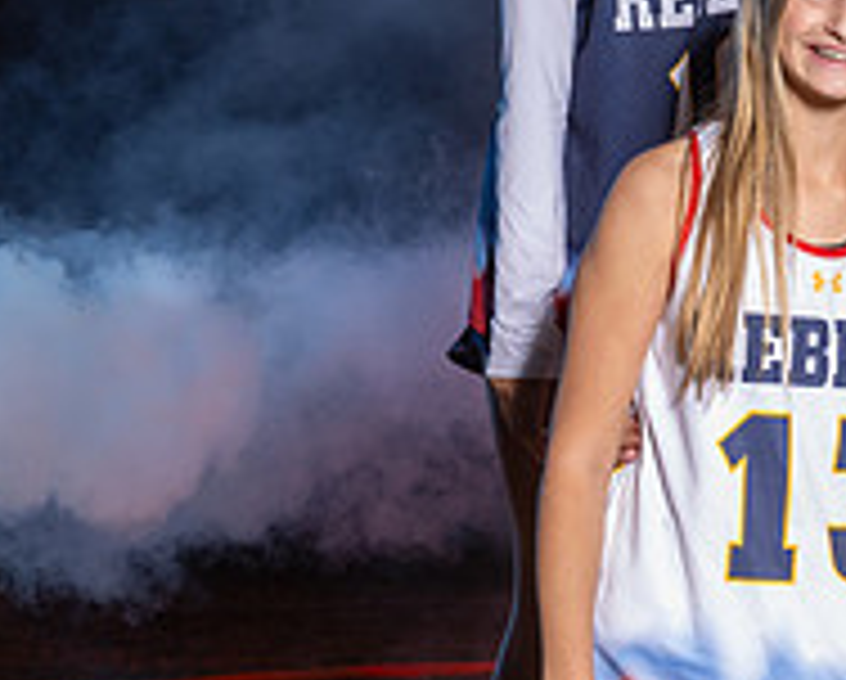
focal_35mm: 241
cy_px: 165
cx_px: 1371
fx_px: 6044
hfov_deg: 7.8
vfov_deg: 6.4
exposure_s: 1/200
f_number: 7.1
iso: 64
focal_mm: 70
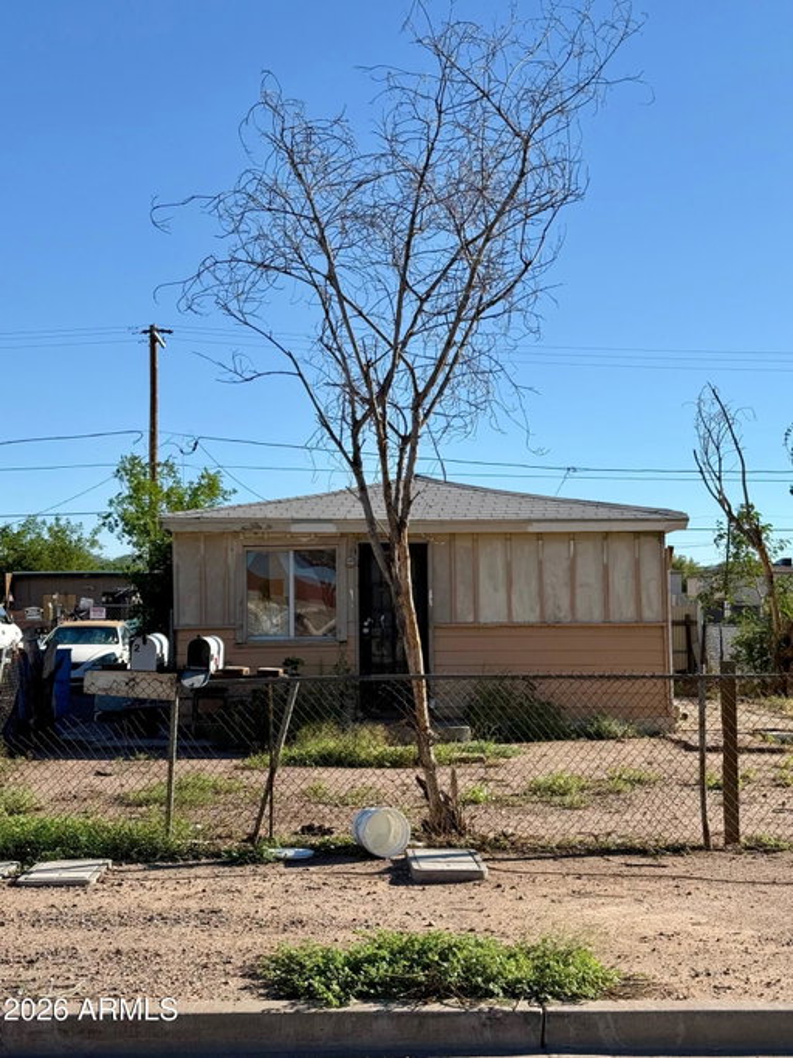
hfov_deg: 30.3
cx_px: 396
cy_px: 529
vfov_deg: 39.7
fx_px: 1467
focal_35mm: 48
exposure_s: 1/4329
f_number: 1.78
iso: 64
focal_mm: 6.76
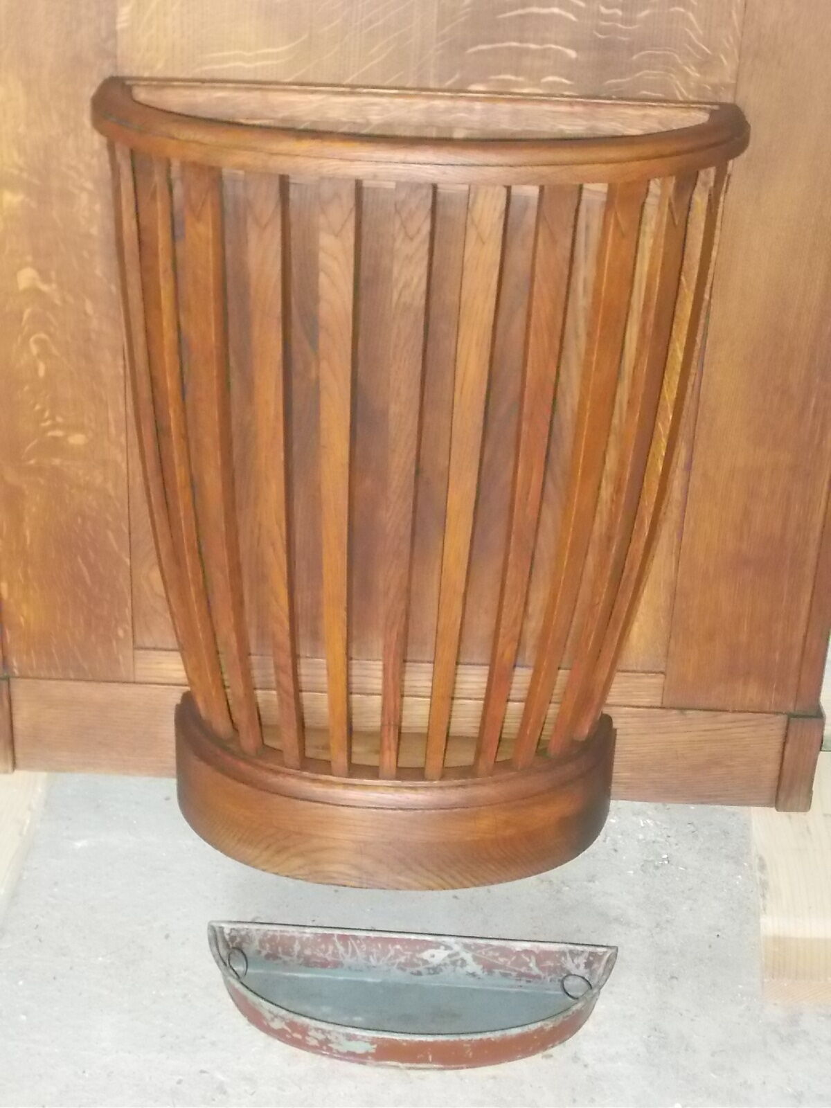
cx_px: 416
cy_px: 554
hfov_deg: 25.2
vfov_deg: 33.2
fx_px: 1856
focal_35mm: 58
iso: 800
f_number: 4.9
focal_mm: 10.3
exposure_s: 1/30
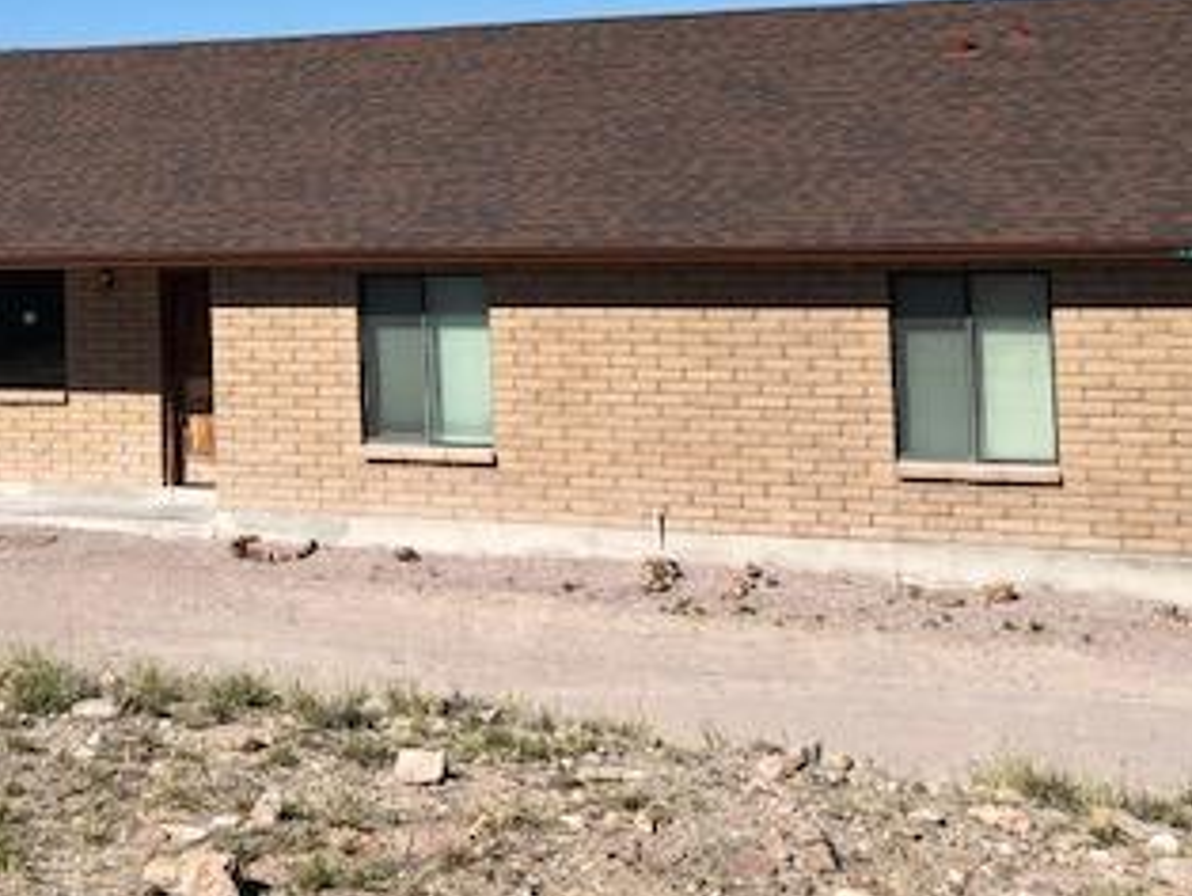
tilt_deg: +2.8
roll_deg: +2.0
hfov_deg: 32.8
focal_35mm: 57
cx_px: 239
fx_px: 1964
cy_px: 84
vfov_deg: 24.9
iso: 25
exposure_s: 1/2825
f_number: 1.8
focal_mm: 3.99
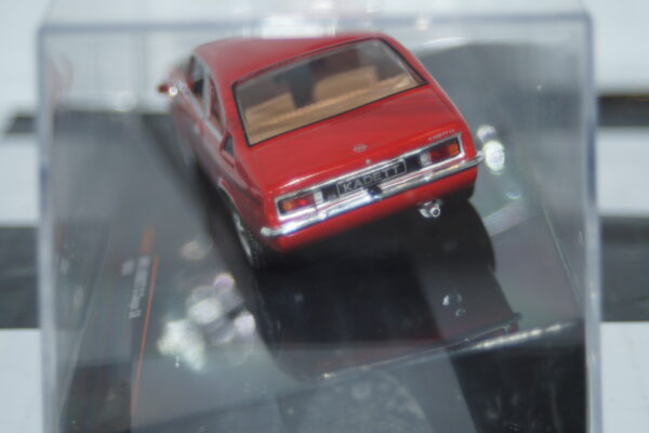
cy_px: 216
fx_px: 1893
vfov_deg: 13.0
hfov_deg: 19.5
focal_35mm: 105
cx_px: 324
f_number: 5.6
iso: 250
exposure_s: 1/60
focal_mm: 70
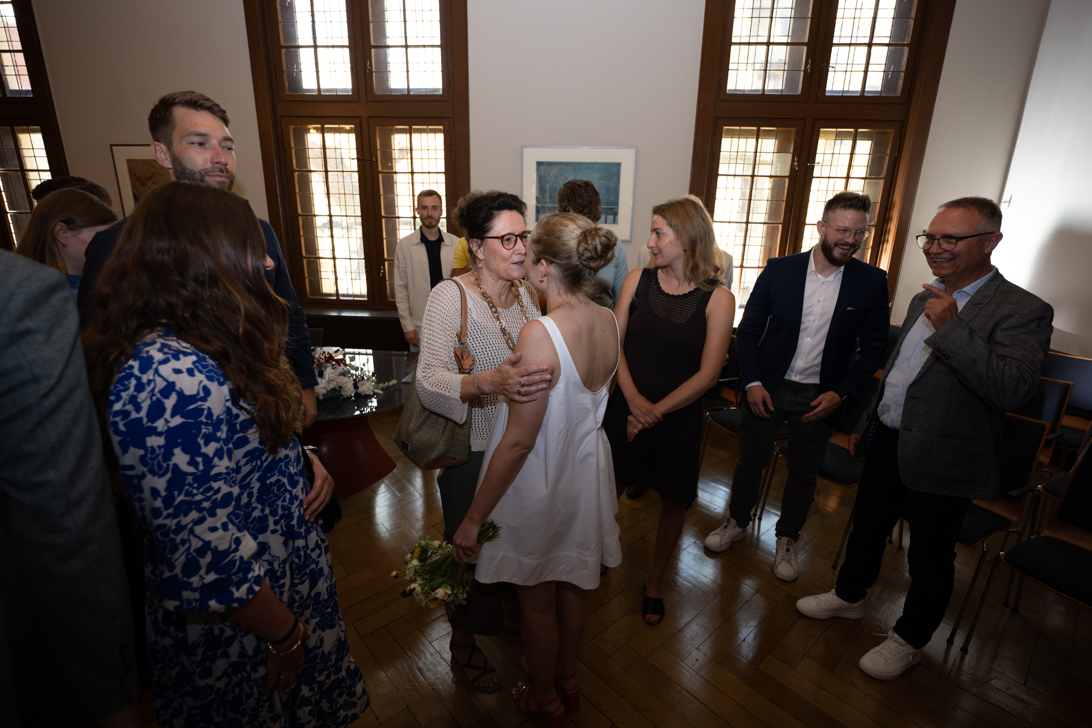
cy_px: 364
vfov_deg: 70.4
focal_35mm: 17
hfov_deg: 93.3
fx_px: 516
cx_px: 546
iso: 500
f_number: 3.2
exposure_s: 1/200
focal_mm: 17
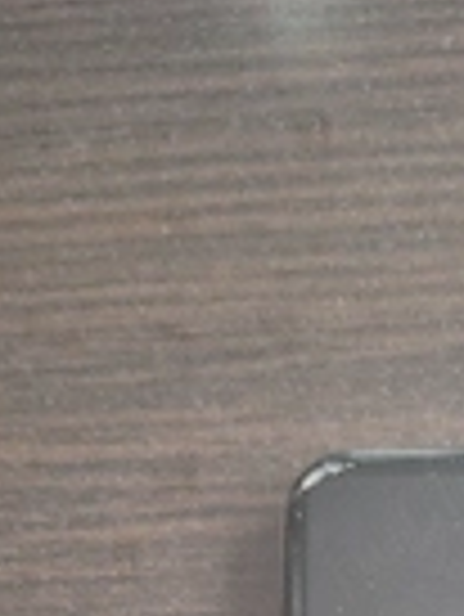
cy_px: 881
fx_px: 1196
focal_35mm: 67
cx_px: 518
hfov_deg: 20.8
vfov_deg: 23.9
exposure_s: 1/20
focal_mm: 5.54
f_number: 1.8
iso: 400
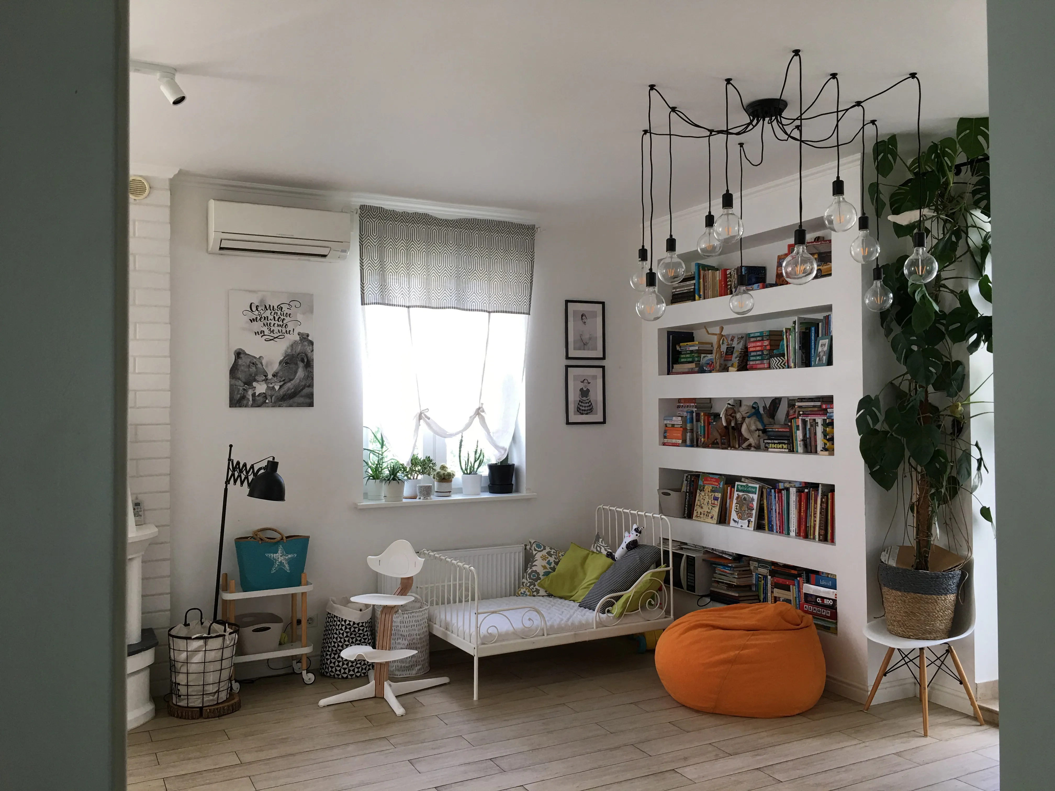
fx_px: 884
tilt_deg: +0.5
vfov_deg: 48.2
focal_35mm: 29
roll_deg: -0.1
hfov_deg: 61.7
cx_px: 528
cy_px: 396
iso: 25
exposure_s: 1/33
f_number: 2.2
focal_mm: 4.15
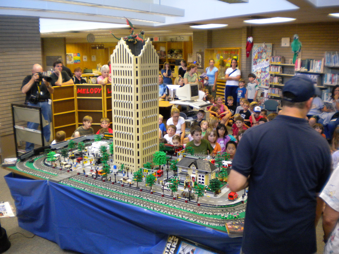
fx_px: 343
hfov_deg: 52.6
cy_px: 127
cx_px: 170
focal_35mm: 35
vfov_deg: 40.7
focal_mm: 6.3
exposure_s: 1/60.1
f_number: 3.1
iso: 392
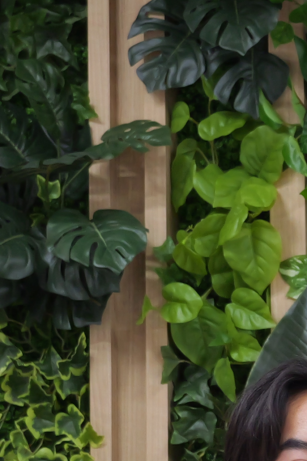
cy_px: 565
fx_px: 2776
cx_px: 961
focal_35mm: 217
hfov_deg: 5.8
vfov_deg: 9.4
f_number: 3.4
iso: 640
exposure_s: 1/60
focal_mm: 23
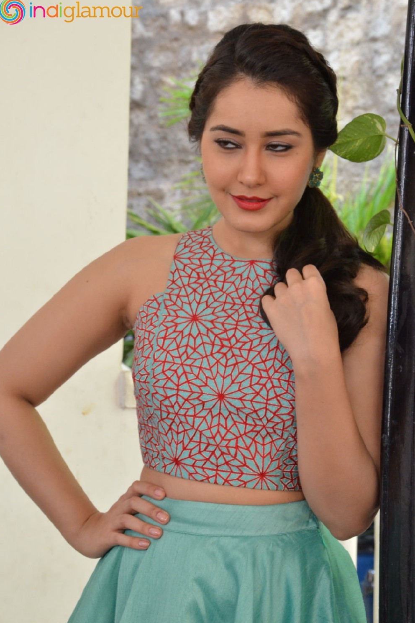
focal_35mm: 79
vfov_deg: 25.7
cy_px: 312
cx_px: 206
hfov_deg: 17.3
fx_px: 1367
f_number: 7.1
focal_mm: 52
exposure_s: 1/125
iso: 2000
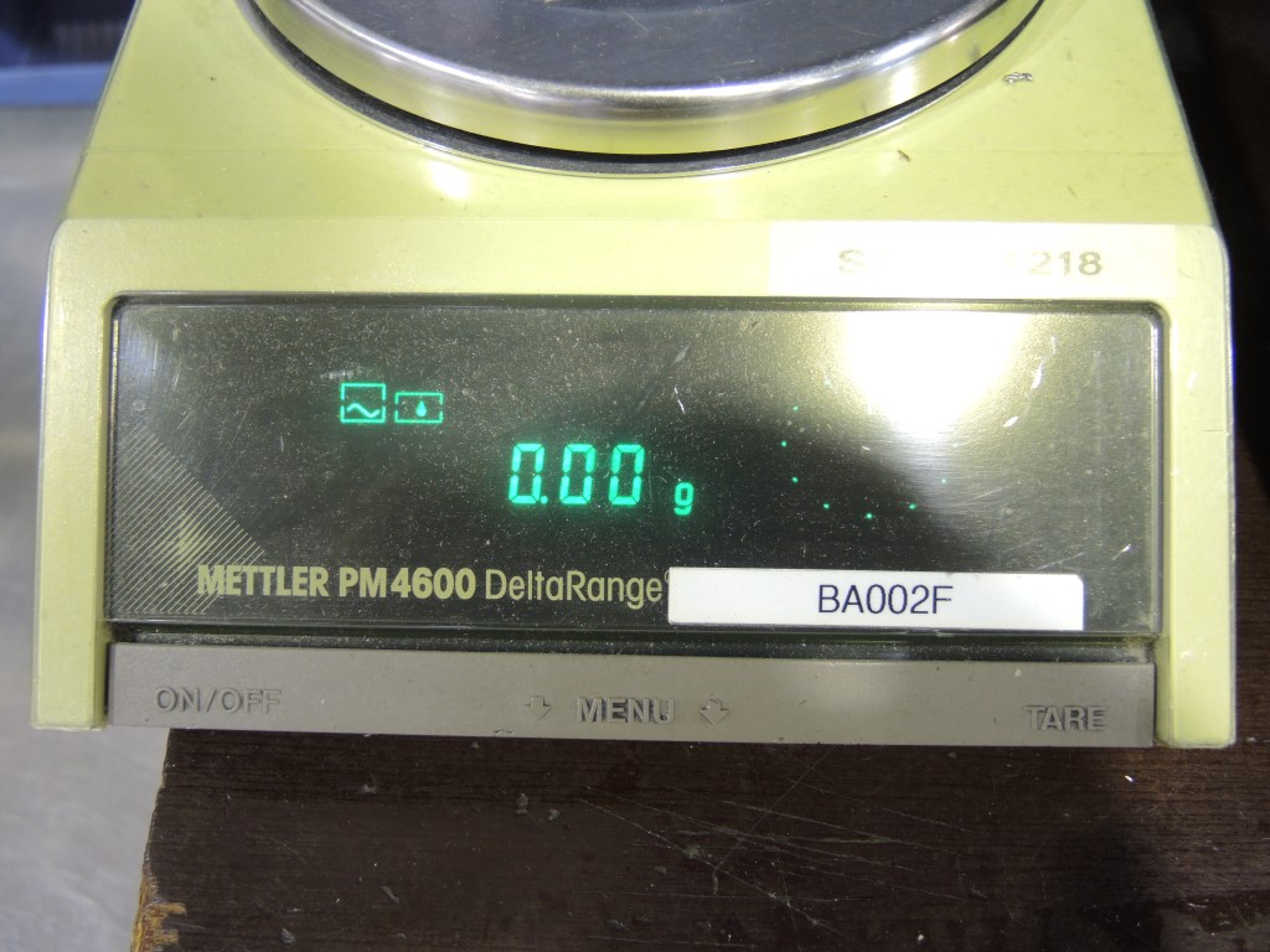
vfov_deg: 46.8
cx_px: 635
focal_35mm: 30
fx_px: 1101
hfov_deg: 60.0
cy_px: 476
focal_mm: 6.5
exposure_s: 1/20
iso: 400
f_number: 2
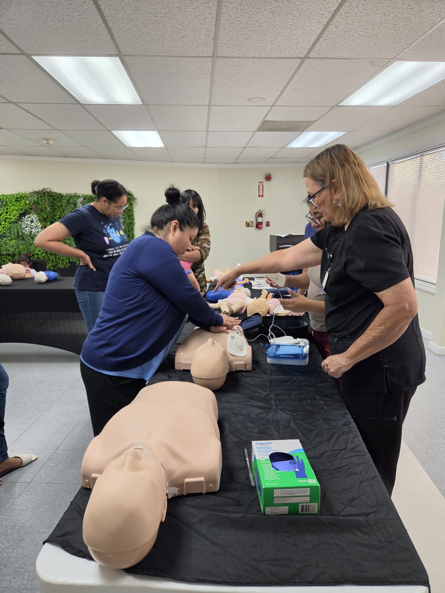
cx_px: 222
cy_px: 296
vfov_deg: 73.9
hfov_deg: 58.9
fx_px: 394
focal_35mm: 23
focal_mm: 5.4
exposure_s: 1/120
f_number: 1.8
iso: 100
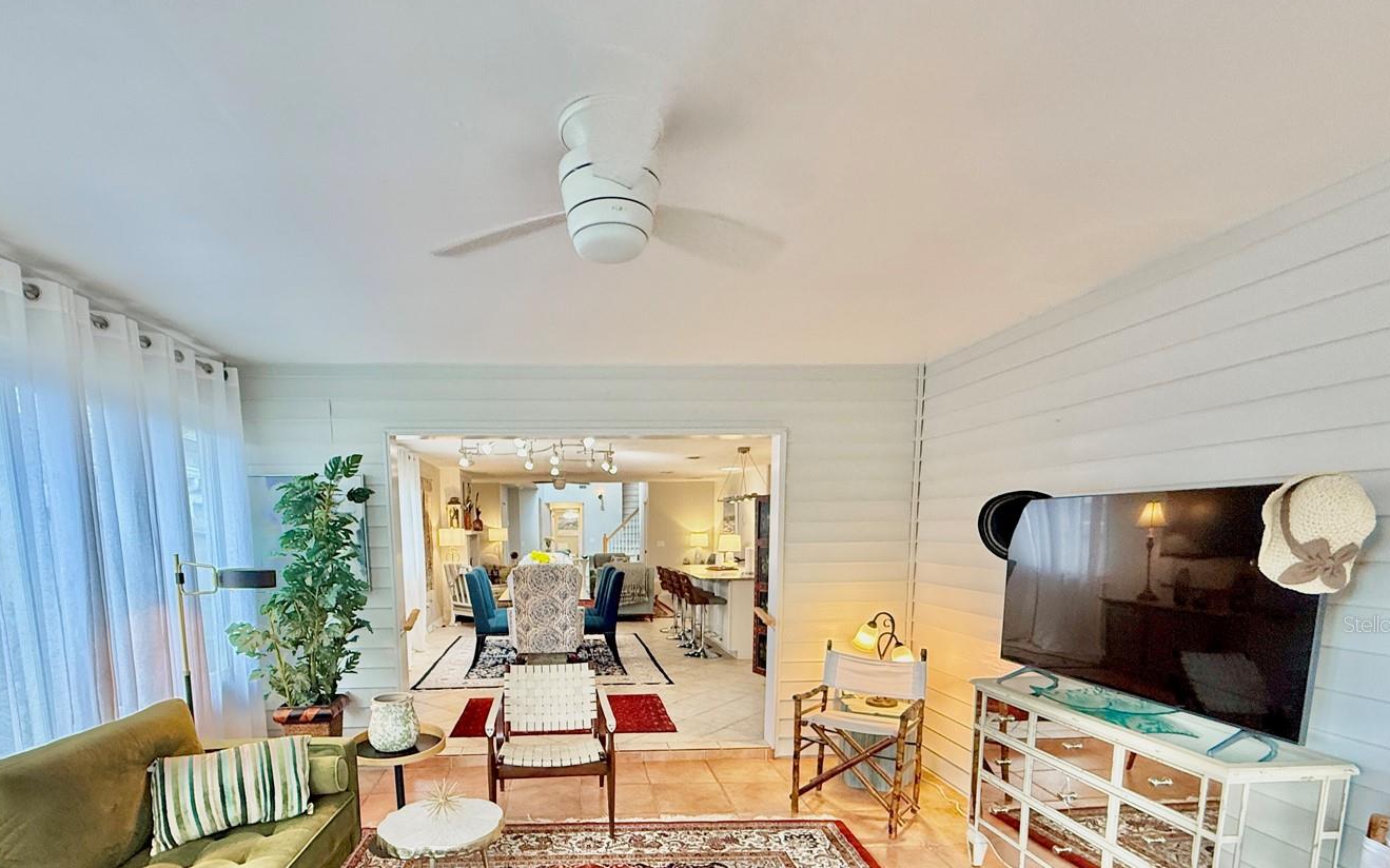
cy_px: 624
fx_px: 682
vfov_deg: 62.2
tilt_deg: -8.2
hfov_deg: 90.5
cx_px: 600
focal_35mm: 18
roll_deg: +0.2
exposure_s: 1/120
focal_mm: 2.22
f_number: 2.2
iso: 320
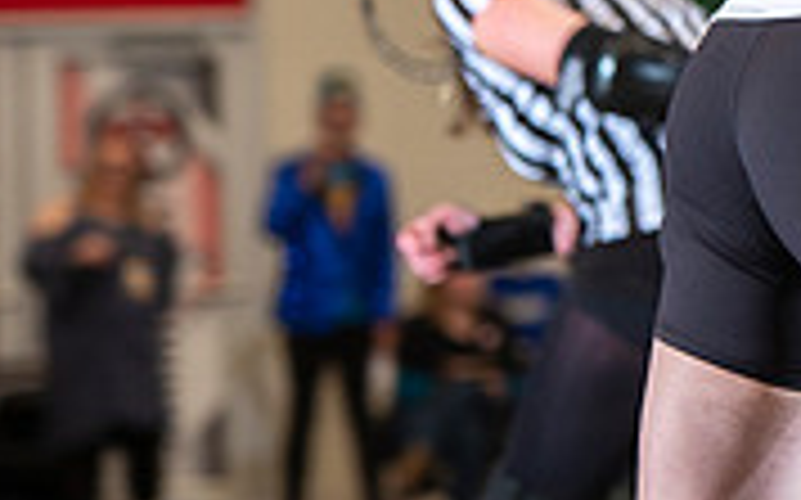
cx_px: 1251
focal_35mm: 466
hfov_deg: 4.5
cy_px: 43
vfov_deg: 2.8
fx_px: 10166
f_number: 5.6
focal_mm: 140
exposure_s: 1/160
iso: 500
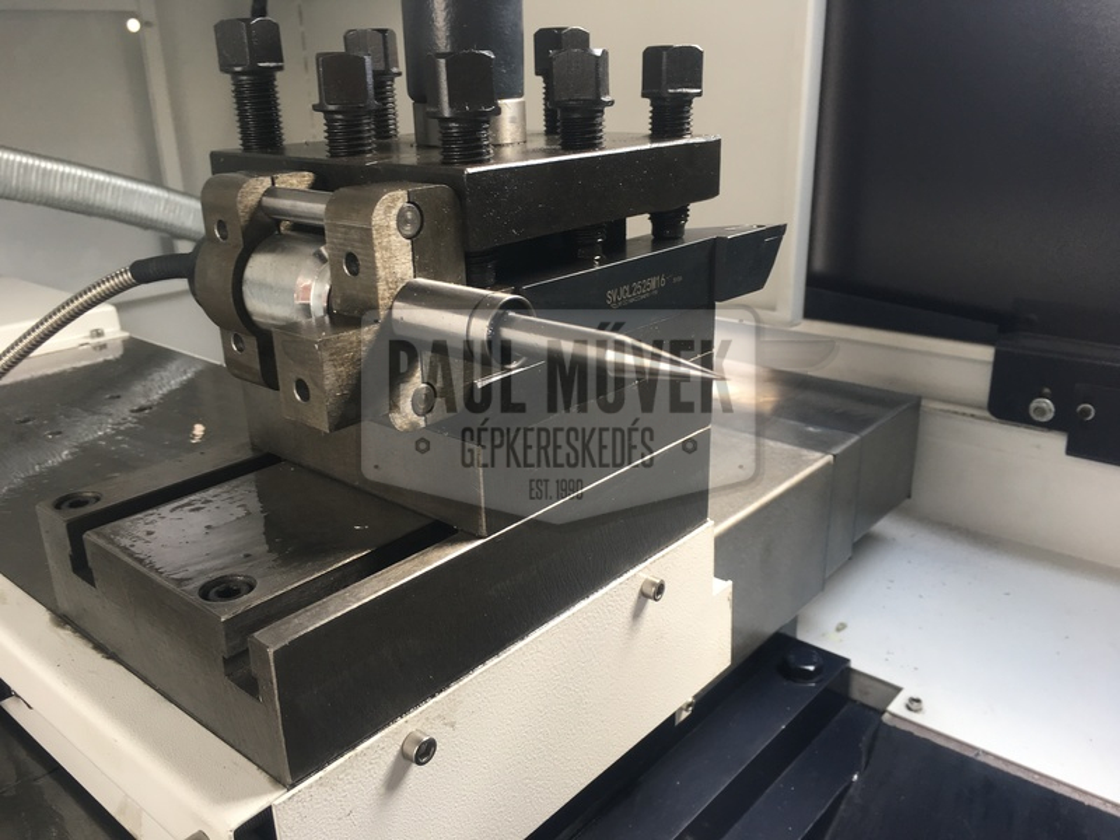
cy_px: 420
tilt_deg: -19.6
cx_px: 560
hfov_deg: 61.7
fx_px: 938
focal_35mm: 29
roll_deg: +1.0
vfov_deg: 48.2
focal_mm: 4.15
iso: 32
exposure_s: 1/50
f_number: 2.2
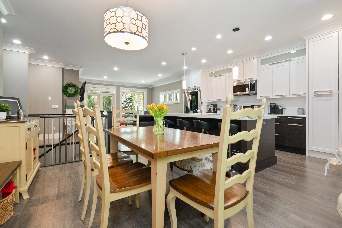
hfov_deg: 100.4
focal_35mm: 15
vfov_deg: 77.3
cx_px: 171
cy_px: 114
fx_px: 142
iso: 320
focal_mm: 10
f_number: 7.1
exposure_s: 1/25
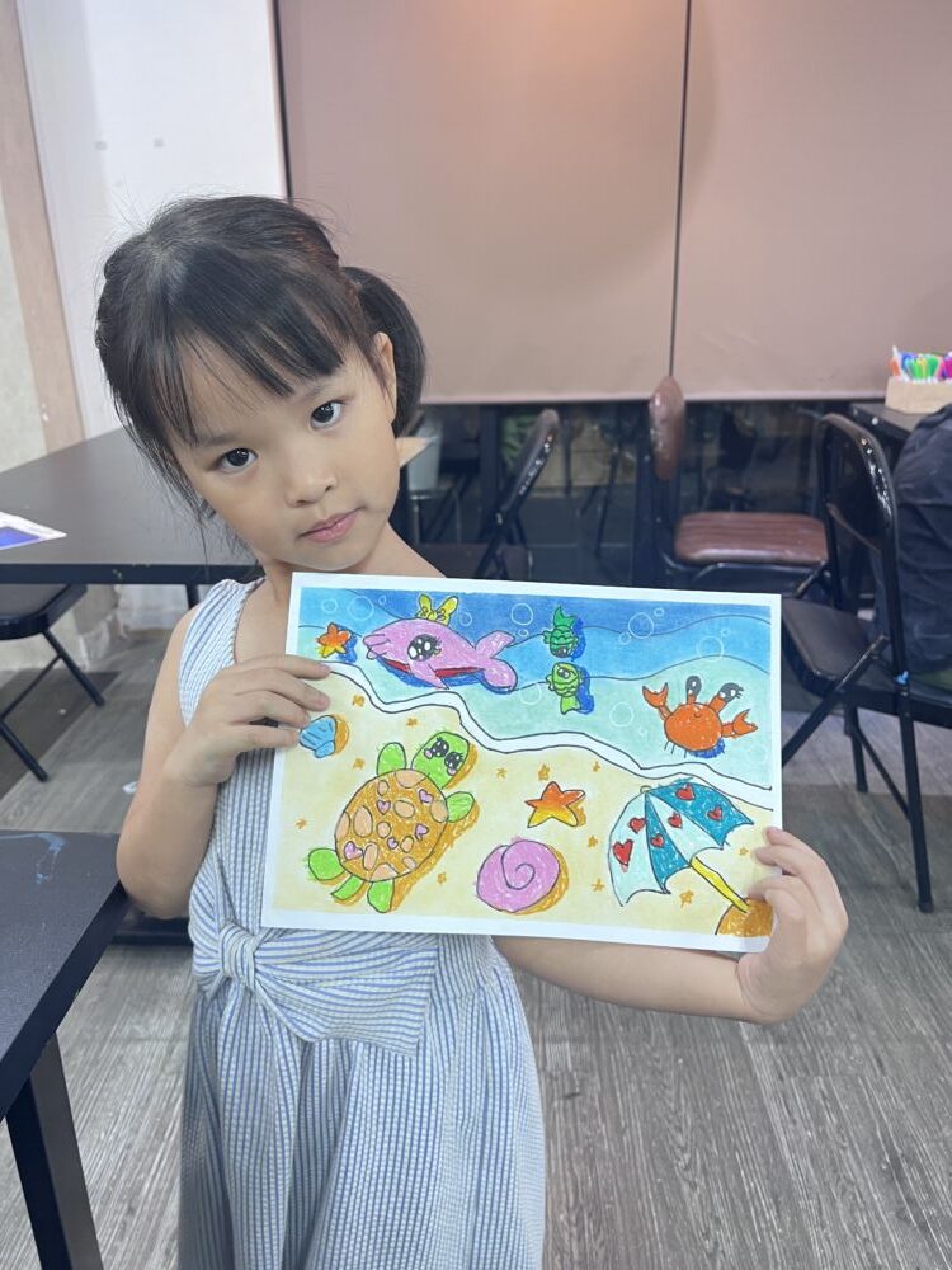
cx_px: 476
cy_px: 635
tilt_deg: -21.1
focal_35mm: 26
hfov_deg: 53.1
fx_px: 953
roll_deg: +0.8
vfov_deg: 67.3
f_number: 1.5
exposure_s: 1/50
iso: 100
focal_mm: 5.7
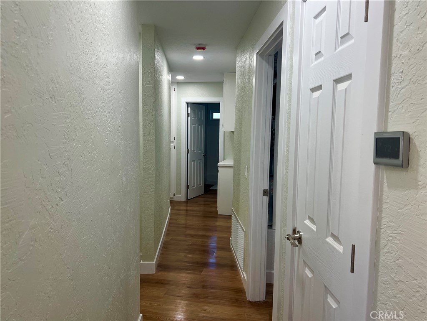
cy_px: 160
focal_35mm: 26
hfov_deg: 67.3
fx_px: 321
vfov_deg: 53.1
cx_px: 214
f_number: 1.5
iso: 100
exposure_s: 1/121
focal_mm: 5.7
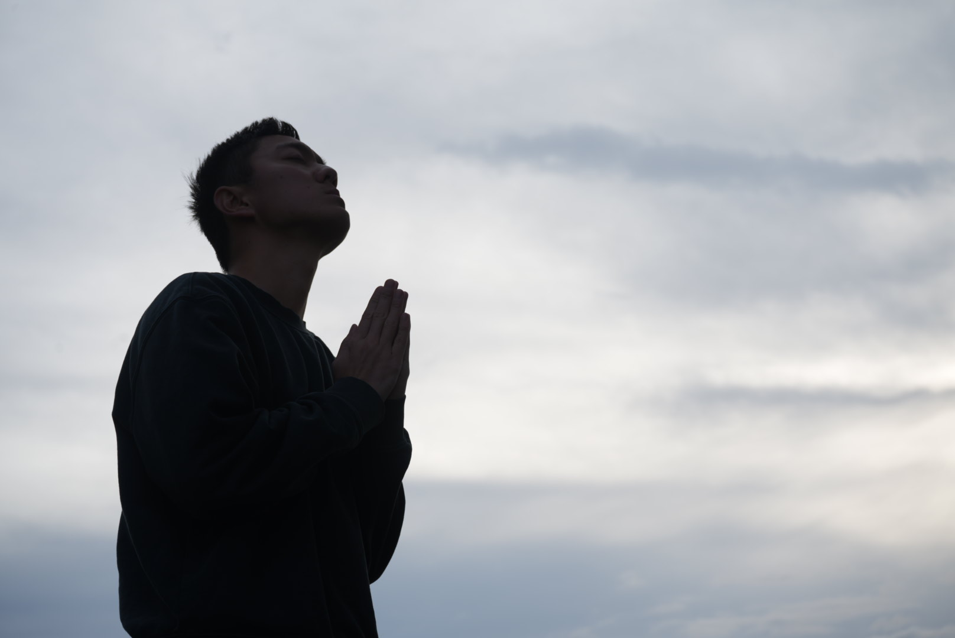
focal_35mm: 70
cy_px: 319
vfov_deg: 19.5
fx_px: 1858
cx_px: 478
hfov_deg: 28.8
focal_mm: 70
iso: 100
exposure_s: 1/320
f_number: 8
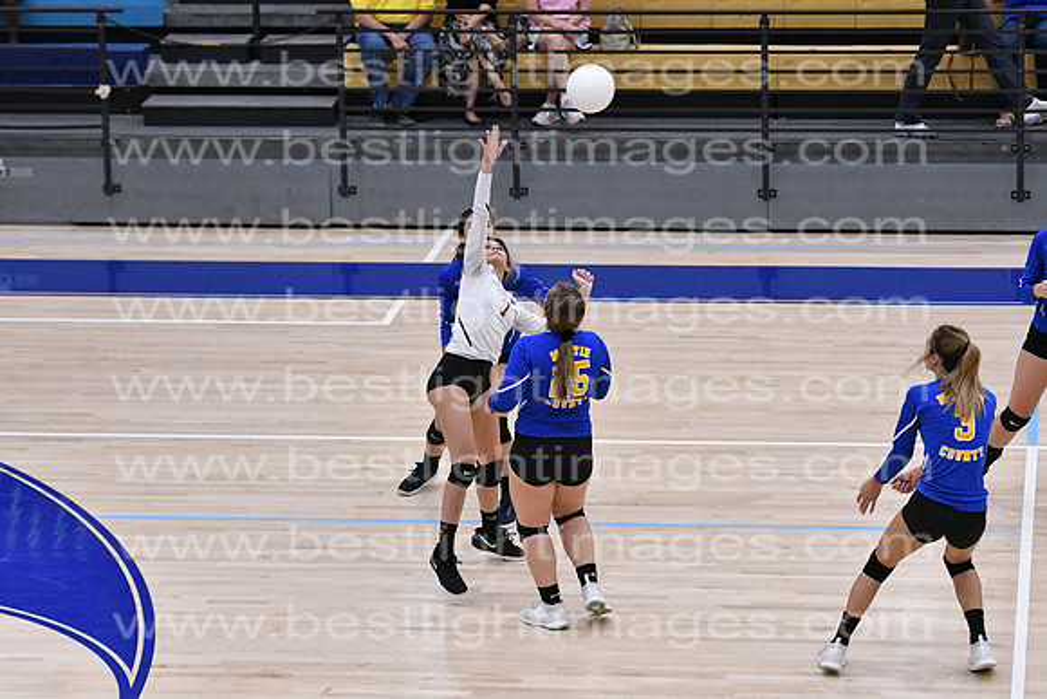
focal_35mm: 147
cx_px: 524
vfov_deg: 9.3
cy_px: 350
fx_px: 4276
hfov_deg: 14.0
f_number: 3.2
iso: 6400
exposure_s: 1/1250
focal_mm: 98
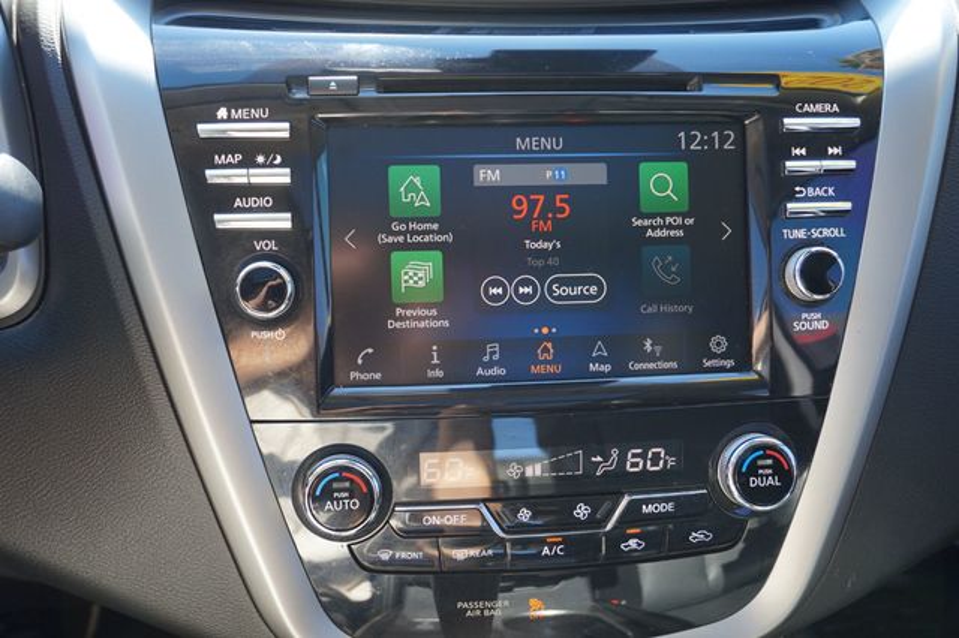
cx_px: 480
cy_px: 319
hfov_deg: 53.2
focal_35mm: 36
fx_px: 958
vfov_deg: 36.8
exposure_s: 1/60
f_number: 4.5
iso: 200
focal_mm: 24
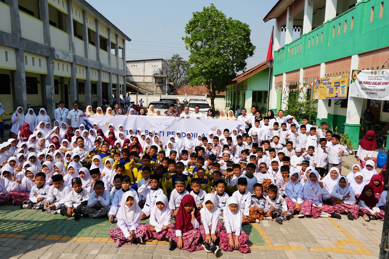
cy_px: 130
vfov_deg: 53.1
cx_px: 194
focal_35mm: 24
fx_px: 259
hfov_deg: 73.7
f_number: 10
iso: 100
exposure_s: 1/200
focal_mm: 16
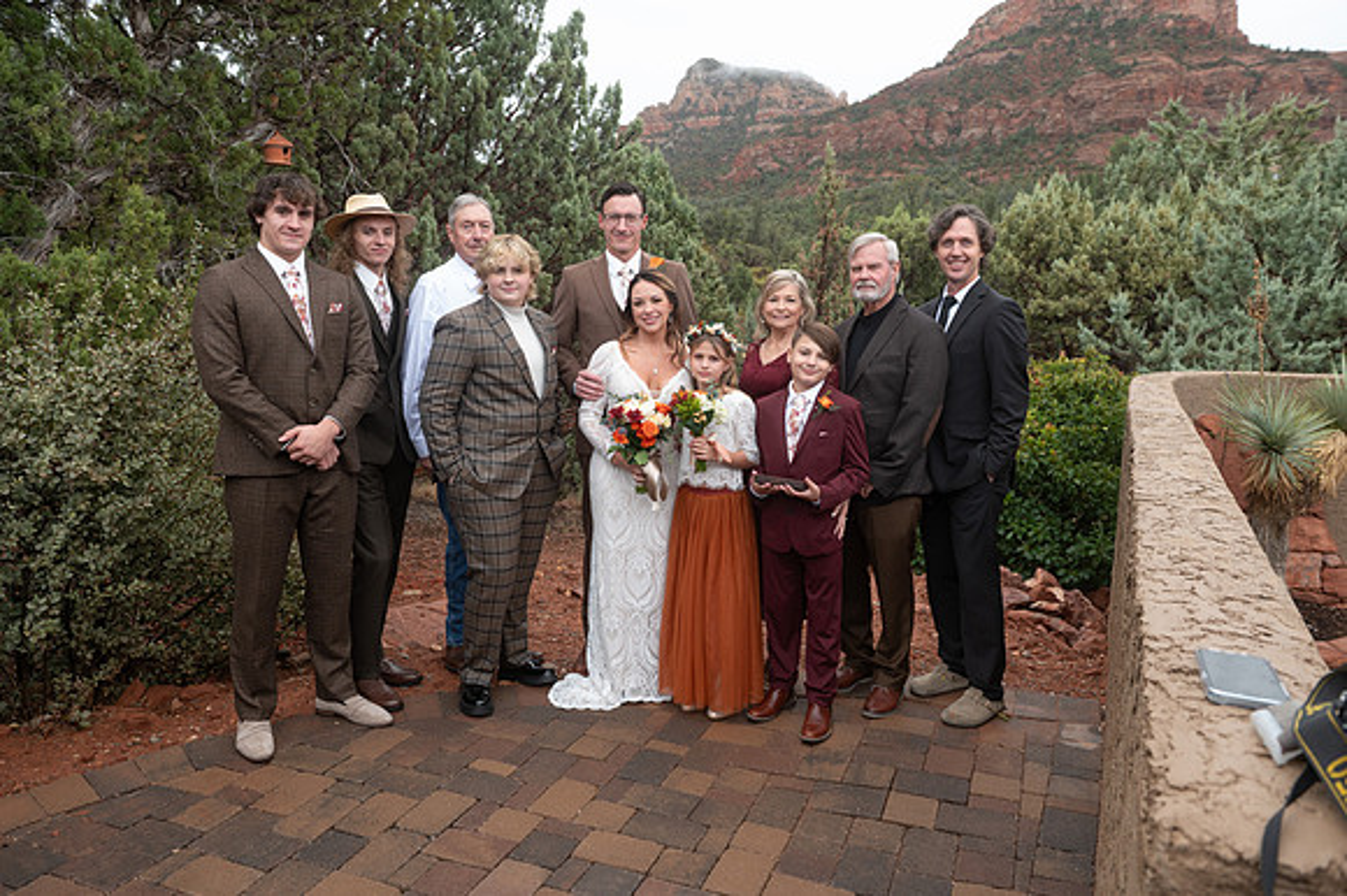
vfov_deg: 49.5
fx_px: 972
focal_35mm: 26
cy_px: 448
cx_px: 674
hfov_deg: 69.4
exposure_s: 1/400
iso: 640
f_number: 6.3
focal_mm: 26
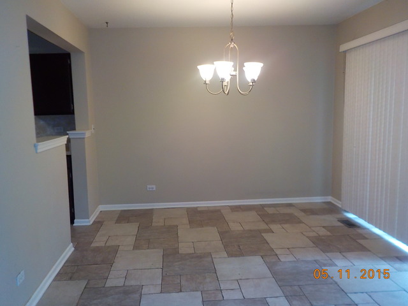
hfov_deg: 60.0
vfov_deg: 46.8
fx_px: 354
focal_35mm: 30
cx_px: 204
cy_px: 153
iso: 250
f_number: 3.3
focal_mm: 4.1
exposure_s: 1/30
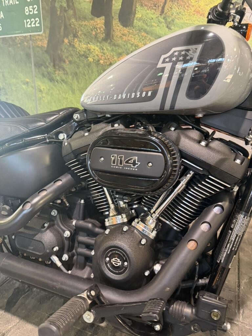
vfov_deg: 71.6
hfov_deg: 56.8
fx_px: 233
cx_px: 126
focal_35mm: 24
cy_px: 168
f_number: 1.78
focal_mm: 6.76
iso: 250
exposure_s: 1/60
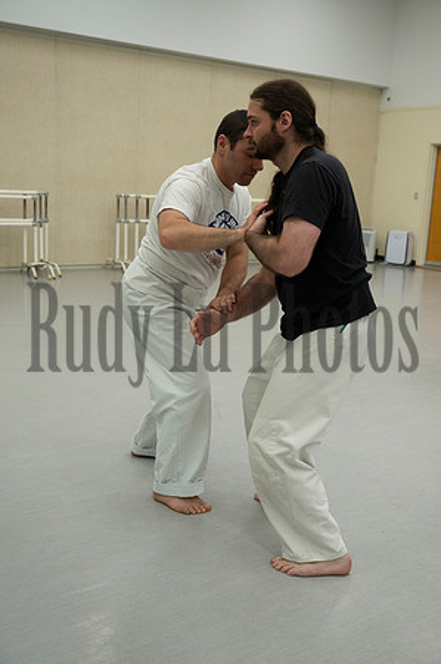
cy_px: 332
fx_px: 700
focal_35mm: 38
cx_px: 220
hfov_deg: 35.0
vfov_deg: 50.7
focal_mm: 38
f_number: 4
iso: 2200
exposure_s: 1/400
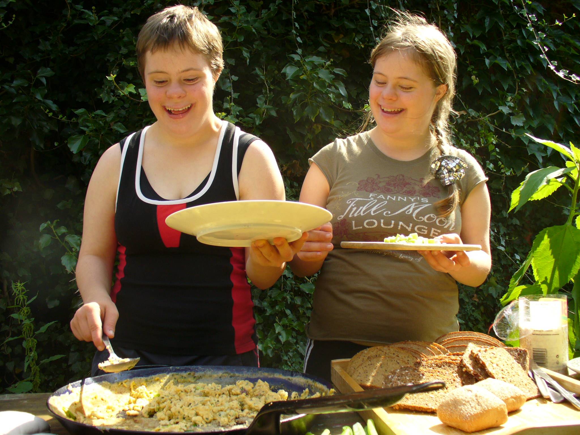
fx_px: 620
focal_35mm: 37
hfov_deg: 50.1
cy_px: 218
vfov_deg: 38.7
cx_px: 290
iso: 80
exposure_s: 1/320
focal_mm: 6.1
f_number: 2.8
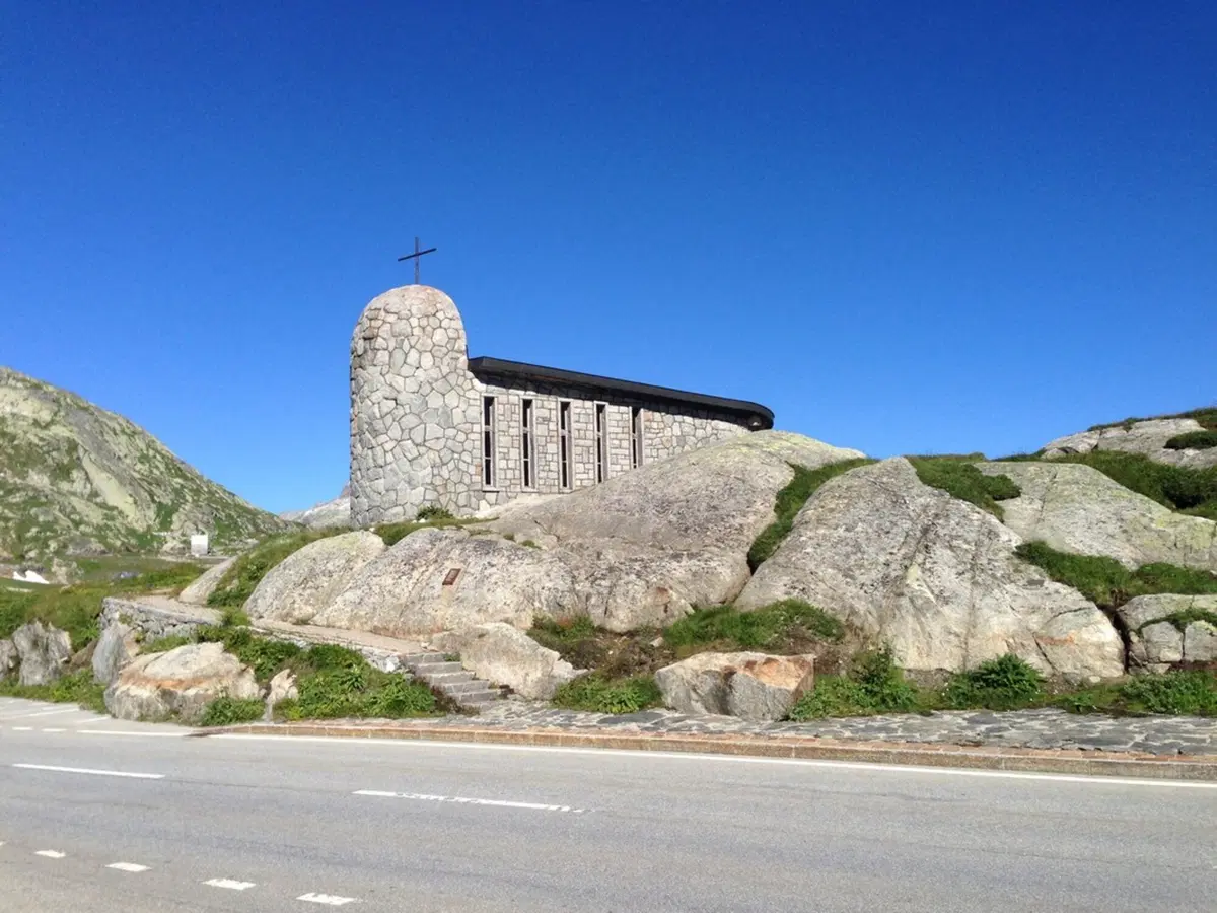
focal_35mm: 33
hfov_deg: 55.4
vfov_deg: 42.9
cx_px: 608
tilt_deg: +10.2
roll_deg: +0.6
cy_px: 456
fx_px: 1160
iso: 50
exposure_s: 1/1869
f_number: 2.4
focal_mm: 4.12
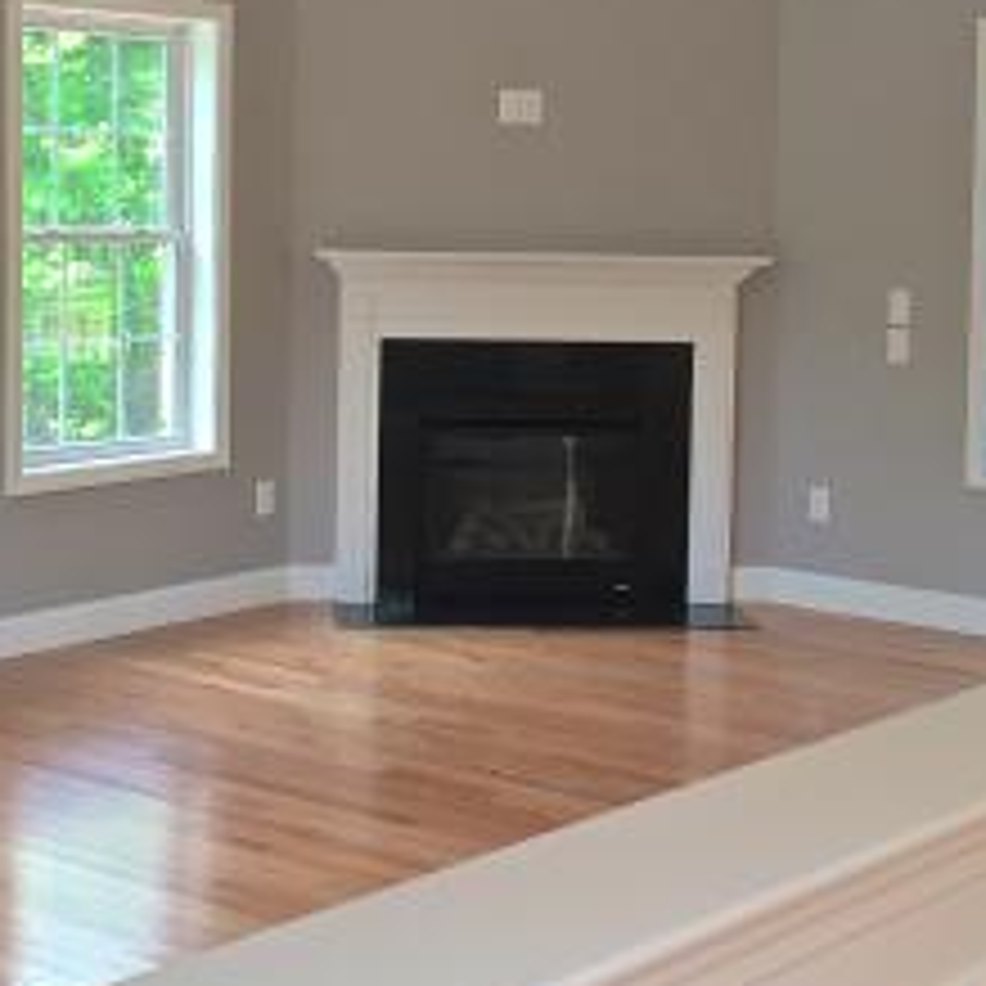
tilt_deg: -3.0
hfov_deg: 25.4
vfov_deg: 25.2
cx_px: 464
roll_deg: -0.2
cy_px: 306
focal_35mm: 68
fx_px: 2191
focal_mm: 4.15
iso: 50
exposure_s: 1/120
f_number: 2.2
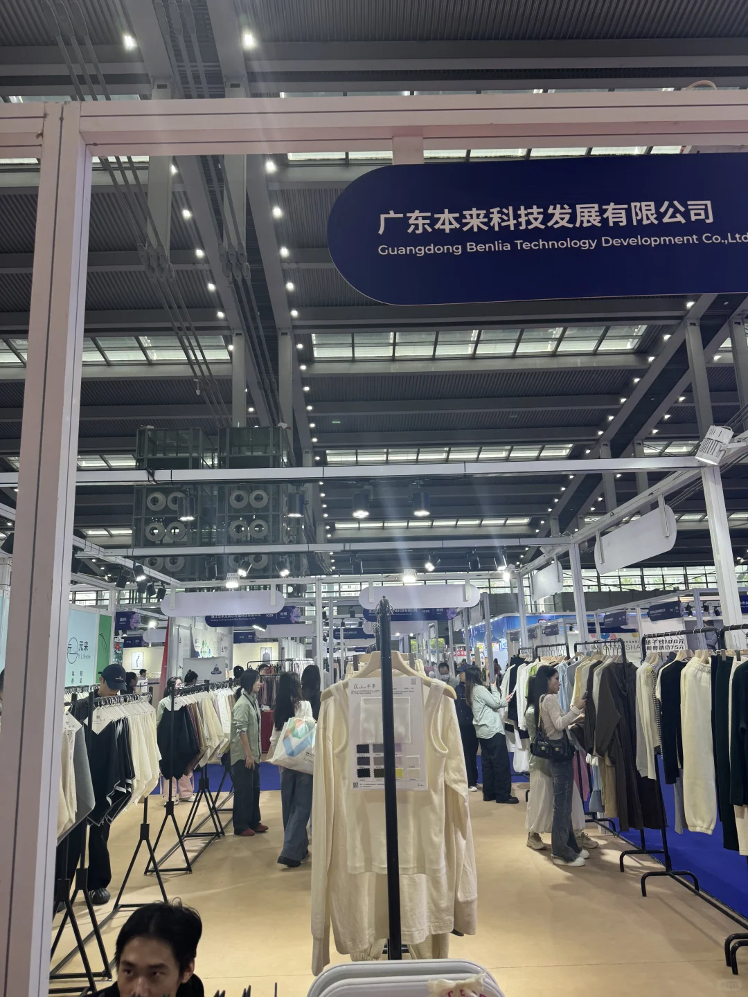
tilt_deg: +13.3
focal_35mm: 24
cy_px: 498
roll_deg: +1.0
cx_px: 374
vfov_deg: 71.6
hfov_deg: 56.8
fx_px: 691
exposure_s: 1/100
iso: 50
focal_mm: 6.76
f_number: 1.78
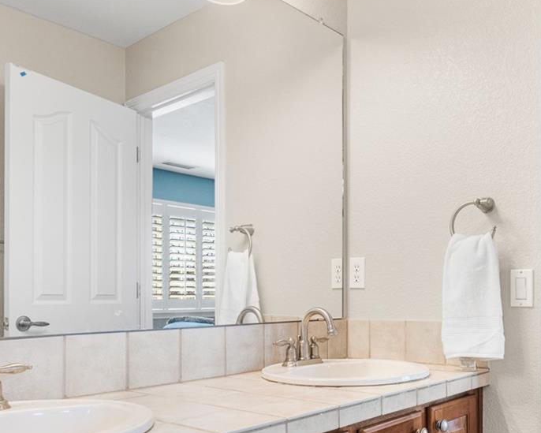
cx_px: 353
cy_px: 295
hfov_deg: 50.7
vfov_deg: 41.6
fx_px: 560
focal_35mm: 35
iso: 800
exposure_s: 1/30
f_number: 8
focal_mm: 16
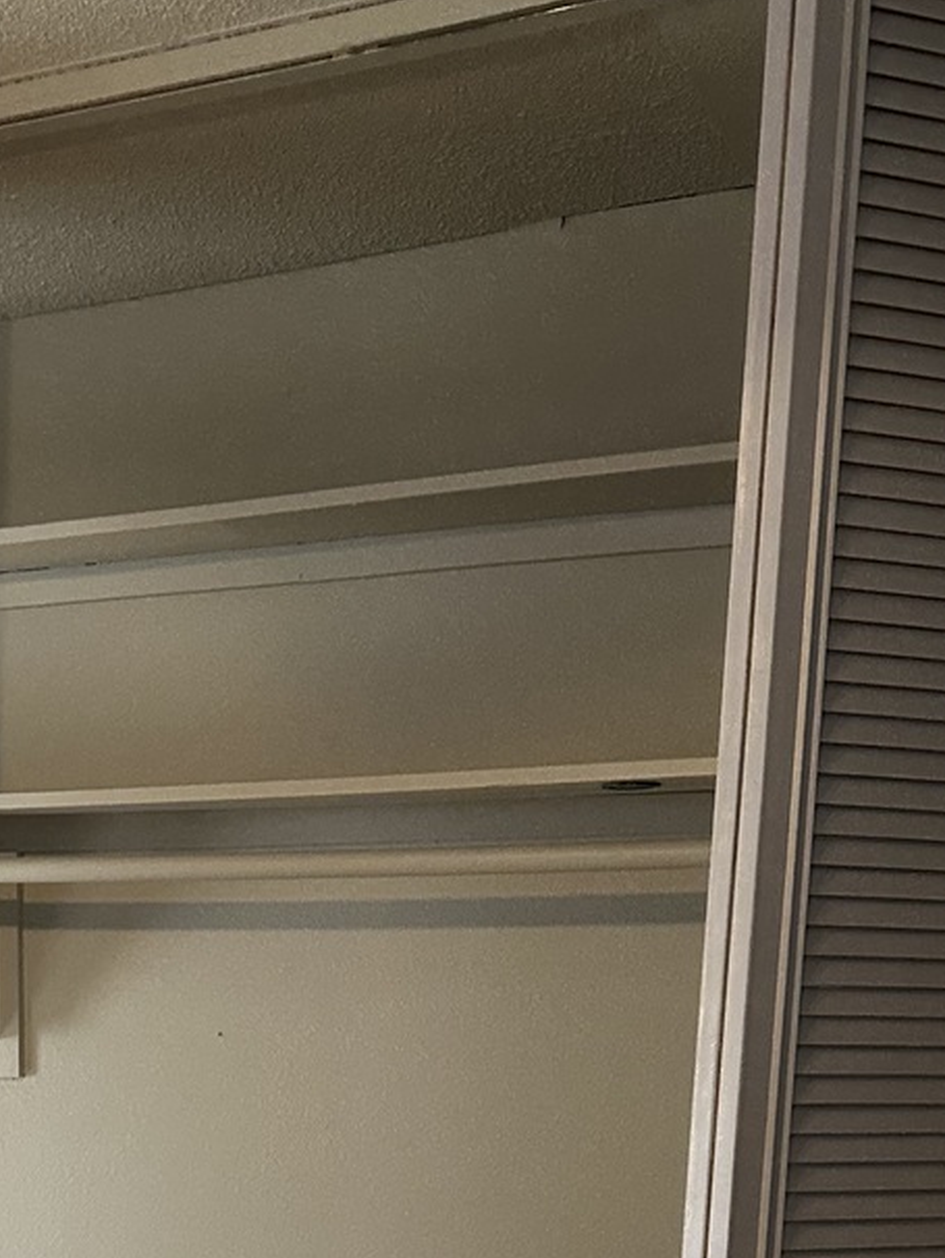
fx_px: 2073
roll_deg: -3.0
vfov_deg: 31.3
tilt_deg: -7.0
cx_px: -29
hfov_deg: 24.4
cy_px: 1248
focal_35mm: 57
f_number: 1.78
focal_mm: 6.86
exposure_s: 1/60
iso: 500
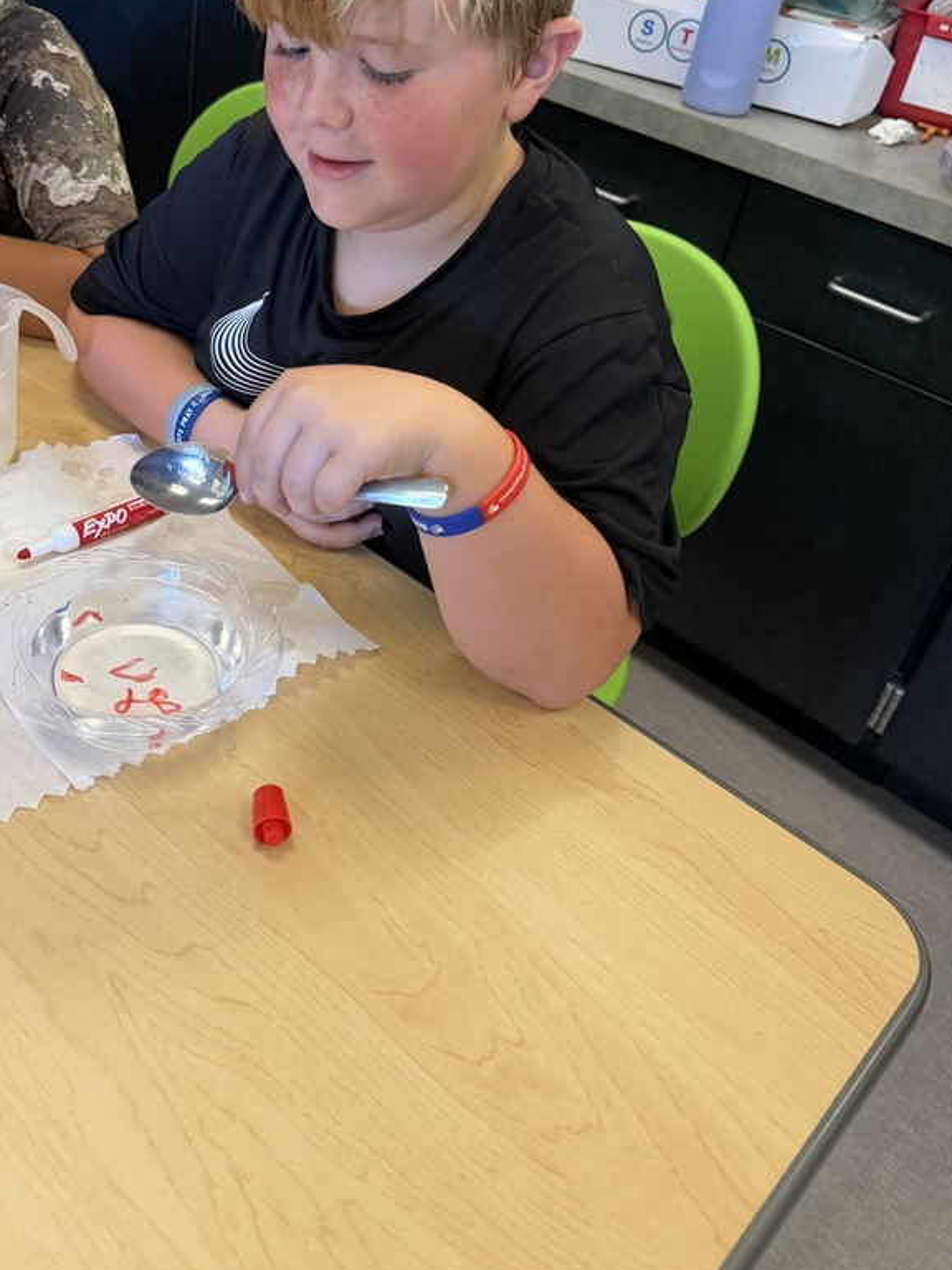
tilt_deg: -35.5
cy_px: 511
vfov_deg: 56.4
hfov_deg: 43.7
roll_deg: -8.3
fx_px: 1173
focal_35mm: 32
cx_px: 342
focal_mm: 6.76
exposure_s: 1/60
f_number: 1.78
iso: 500
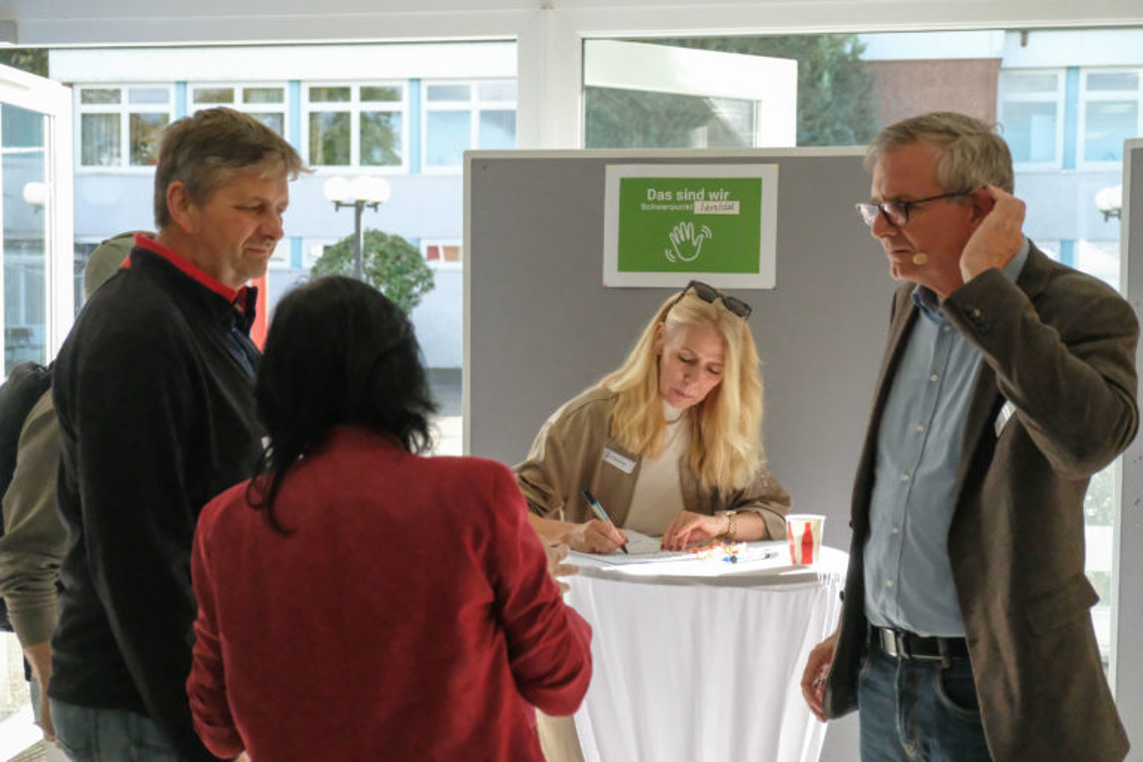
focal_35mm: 51
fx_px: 1619
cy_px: 381
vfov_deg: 26.5
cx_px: 572
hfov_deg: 38.9
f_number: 3.6
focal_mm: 34.3
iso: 12800
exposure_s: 1/12800
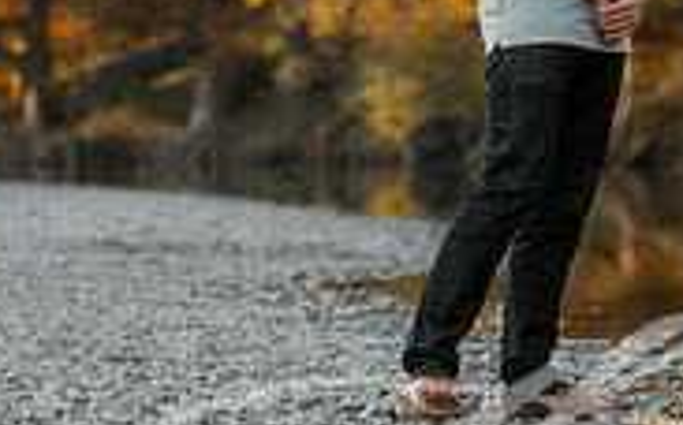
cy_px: 103
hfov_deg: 7.6
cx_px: 493
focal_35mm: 275
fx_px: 5114
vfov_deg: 4.8
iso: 125
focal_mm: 85
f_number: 2.2
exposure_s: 1/250
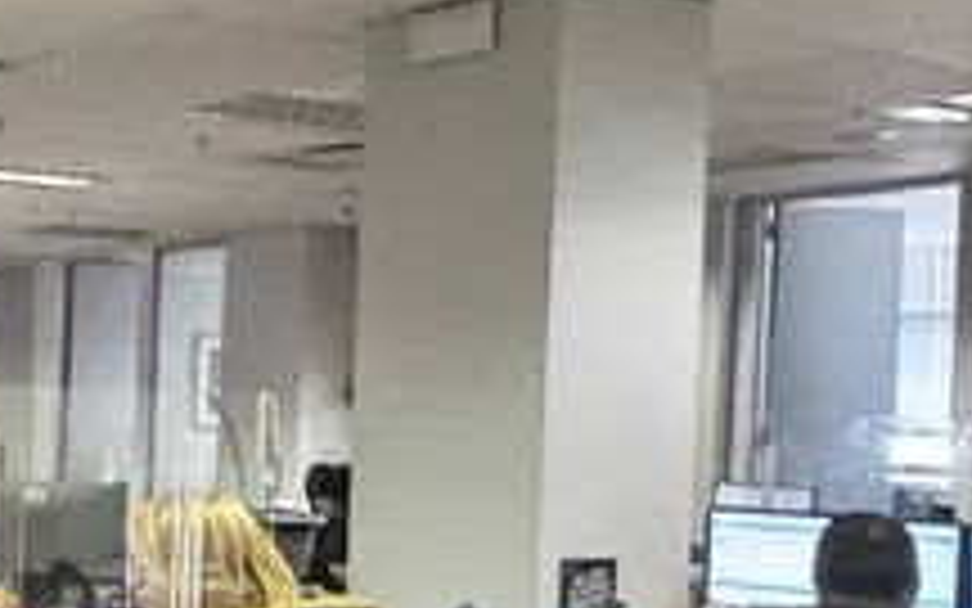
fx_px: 1457
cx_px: -644
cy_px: 428
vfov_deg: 23.4
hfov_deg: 24.1
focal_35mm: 55
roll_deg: -1.5
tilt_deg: -1.4
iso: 500
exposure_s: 1/50
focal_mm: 2.22
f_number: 2.2
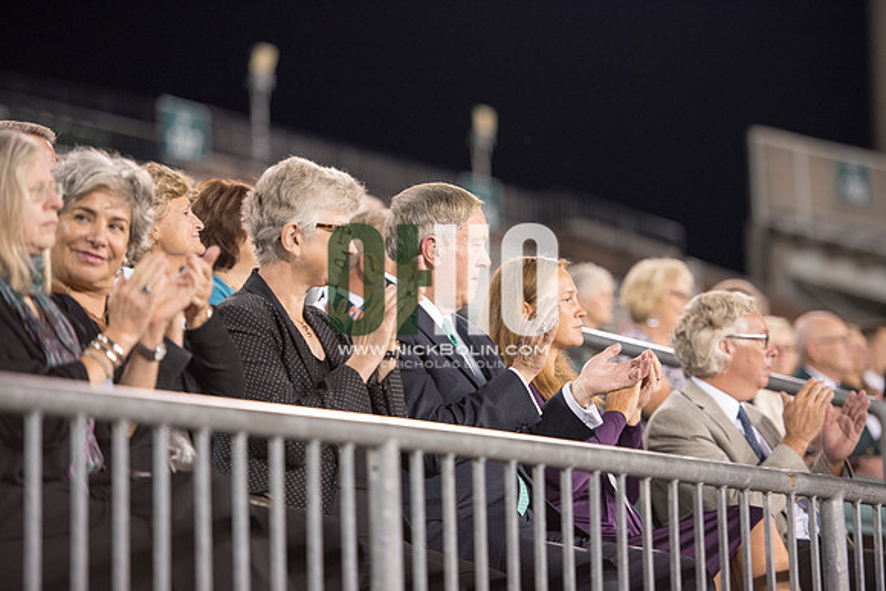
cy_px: 296
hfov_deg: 14.2
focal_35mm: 145
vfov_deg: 9.5
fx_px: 3569
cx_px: 443
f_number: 2.8
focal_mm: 145
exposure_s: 1/320
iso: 1000
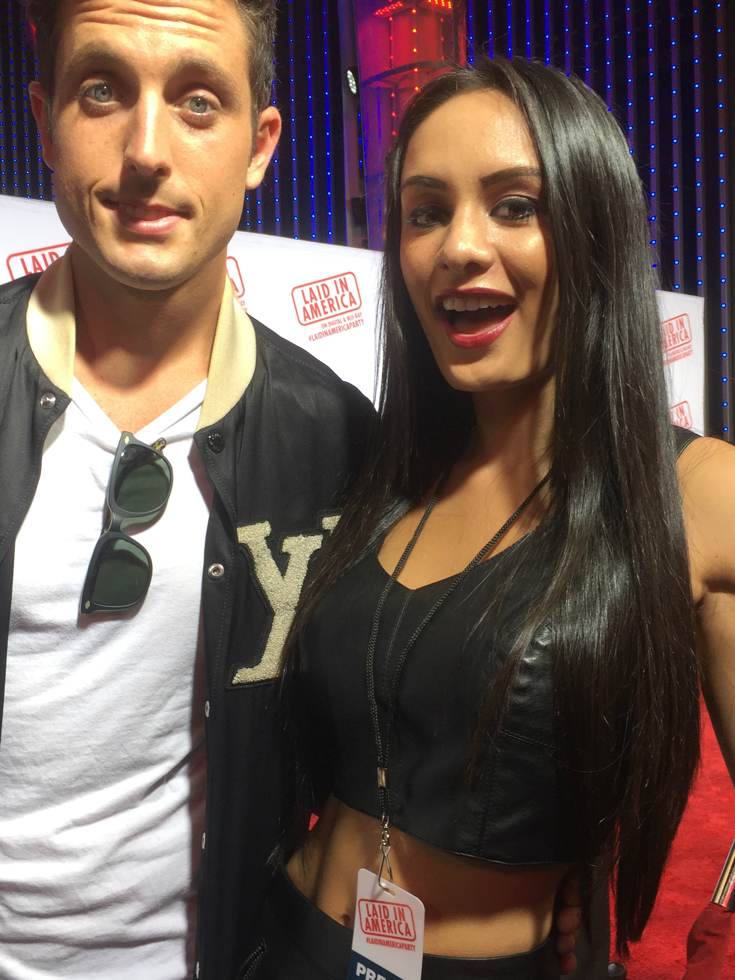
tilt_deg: -1.0
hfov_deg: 37.7
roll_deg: +1.3
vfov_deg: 49.0
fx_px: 1076
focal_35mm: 38
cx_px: 332
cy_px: 514
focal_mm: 4.15
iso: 32
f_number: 2.2
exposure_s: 1/120
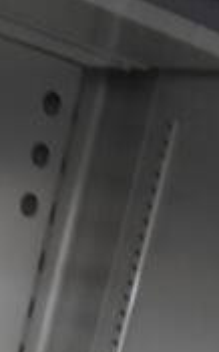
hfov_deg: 9.0
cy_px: 819
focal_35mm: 144
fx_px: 1379
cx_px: -32
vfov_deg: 12.0
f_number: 3.5
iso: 1600
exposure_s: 1/30
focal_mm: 18
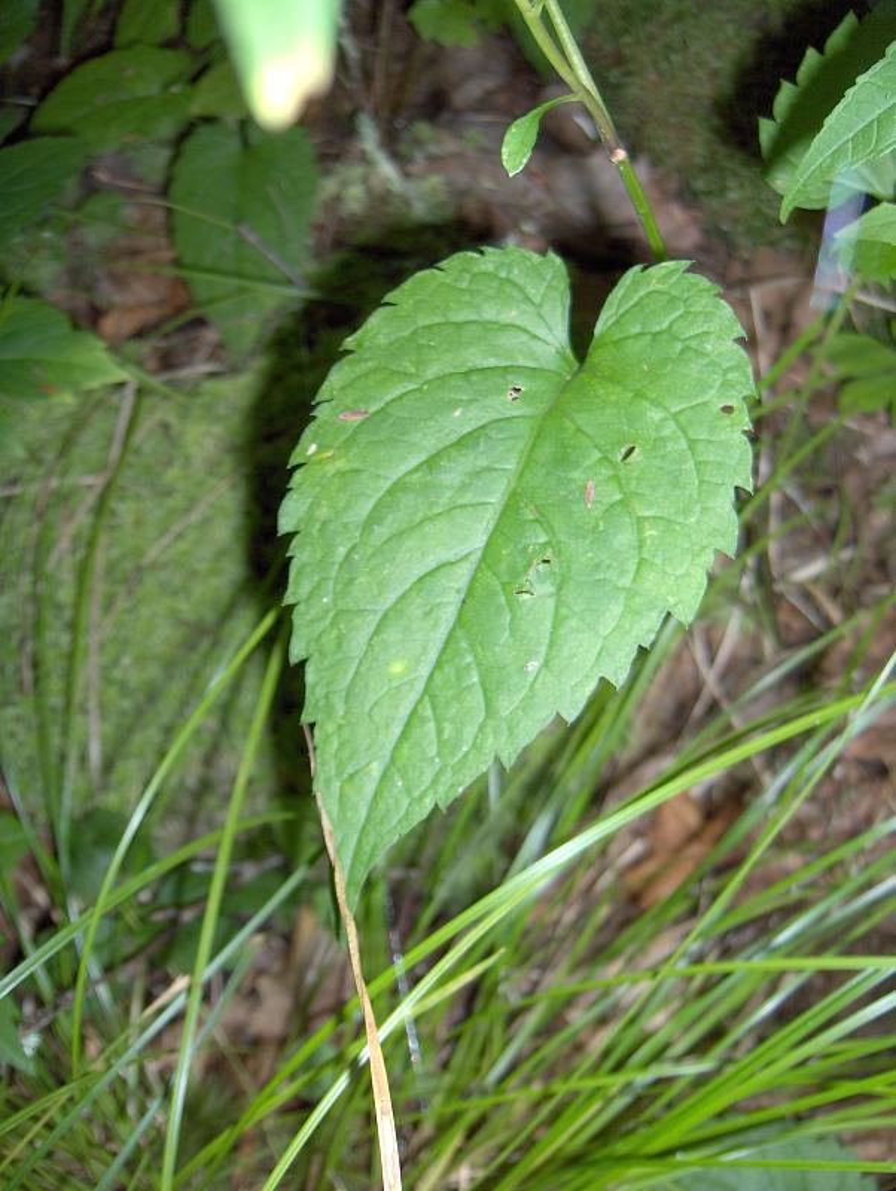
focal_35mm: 39
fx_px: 1343
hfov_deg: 36.9
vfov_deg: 47.8
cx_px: 448
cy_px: 596
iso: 100
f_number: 2.8
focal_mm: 8
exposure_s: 1/60
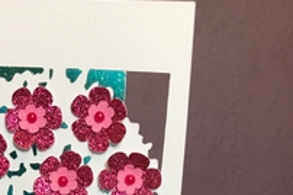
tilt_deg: -8.5
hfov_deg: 30.3
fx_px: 528
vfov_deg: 18.6
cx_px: 63
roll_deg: -1.9
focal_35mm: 65
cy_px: 287
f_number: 1.8
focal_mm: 3.99
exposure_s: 1/33
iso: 32
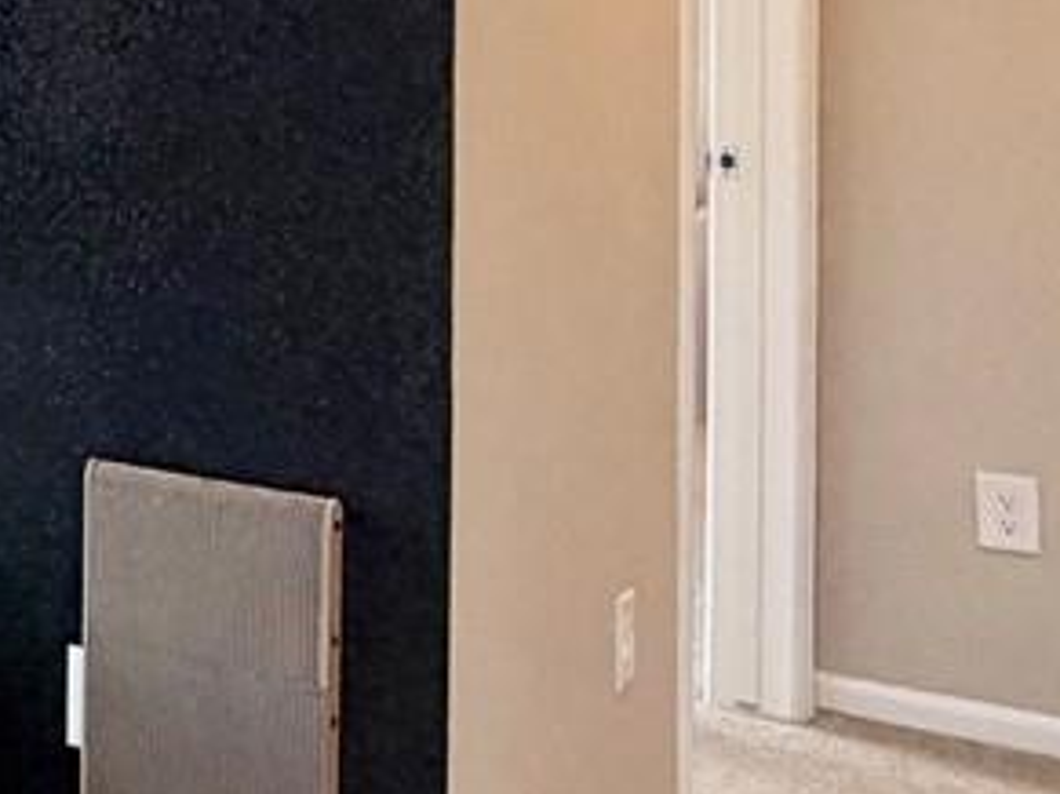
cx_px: -911
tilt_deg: -0.2
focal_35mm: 77
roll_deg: +0.2
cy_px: -91
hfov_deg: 18.8
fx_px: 2357
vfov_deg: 18.4
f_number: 2.2
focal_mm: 2.22
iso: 250
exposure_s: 1/120
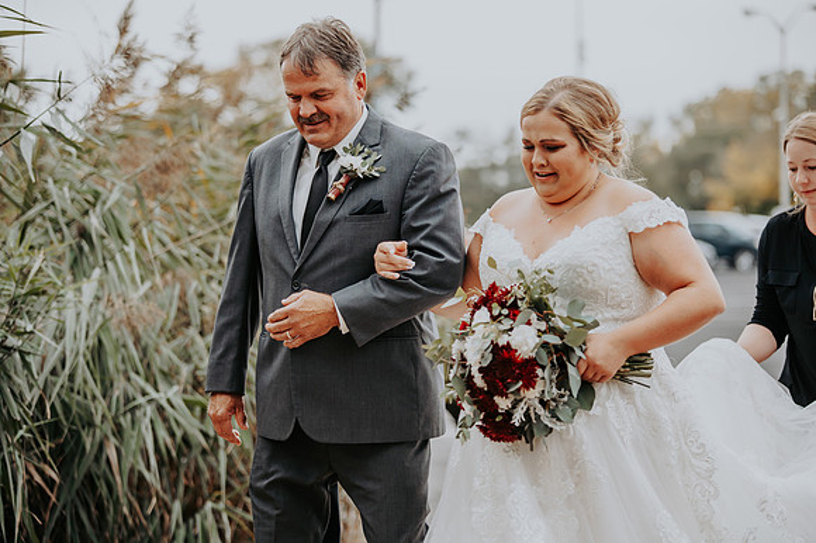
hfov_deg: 20.0
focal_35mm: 102
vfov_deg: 13.4
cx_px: 408
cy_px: 272
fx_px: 2311
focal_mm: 102
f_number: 2.8
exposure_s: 1/1000
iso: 400
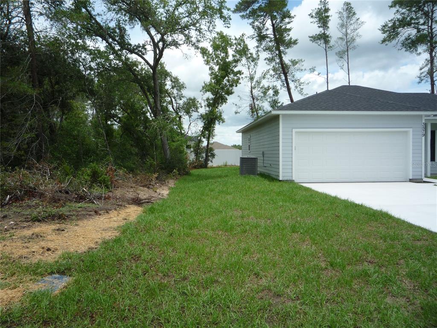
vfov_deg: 46.8
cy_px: 164
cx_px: 218
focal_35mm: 30
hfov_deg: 60.0
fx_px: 379
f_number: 5
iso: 100
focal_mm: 5.2
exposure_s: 1/400
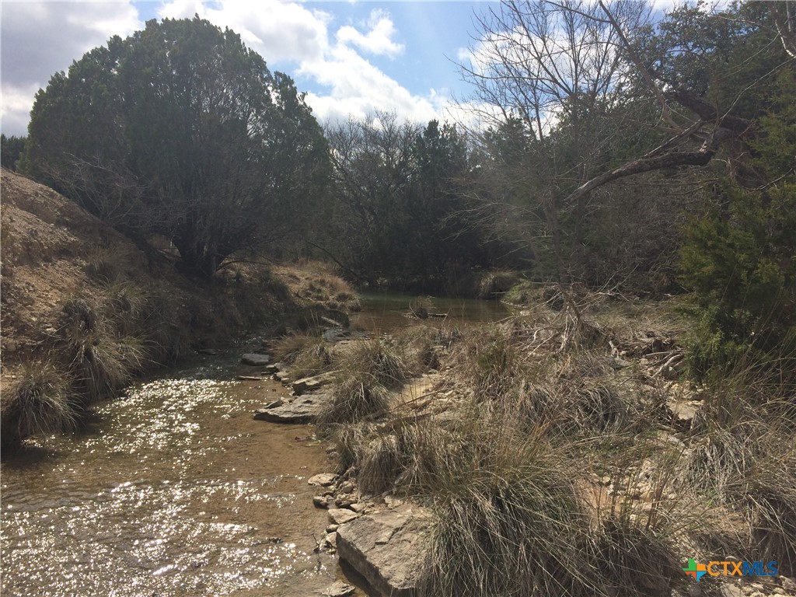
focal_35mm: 29
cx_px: 398
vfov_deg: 48.2
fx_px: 667
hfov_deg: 61.7
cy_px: 298
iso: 32
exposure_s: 1/3731
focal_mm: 4.15
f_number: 2.2
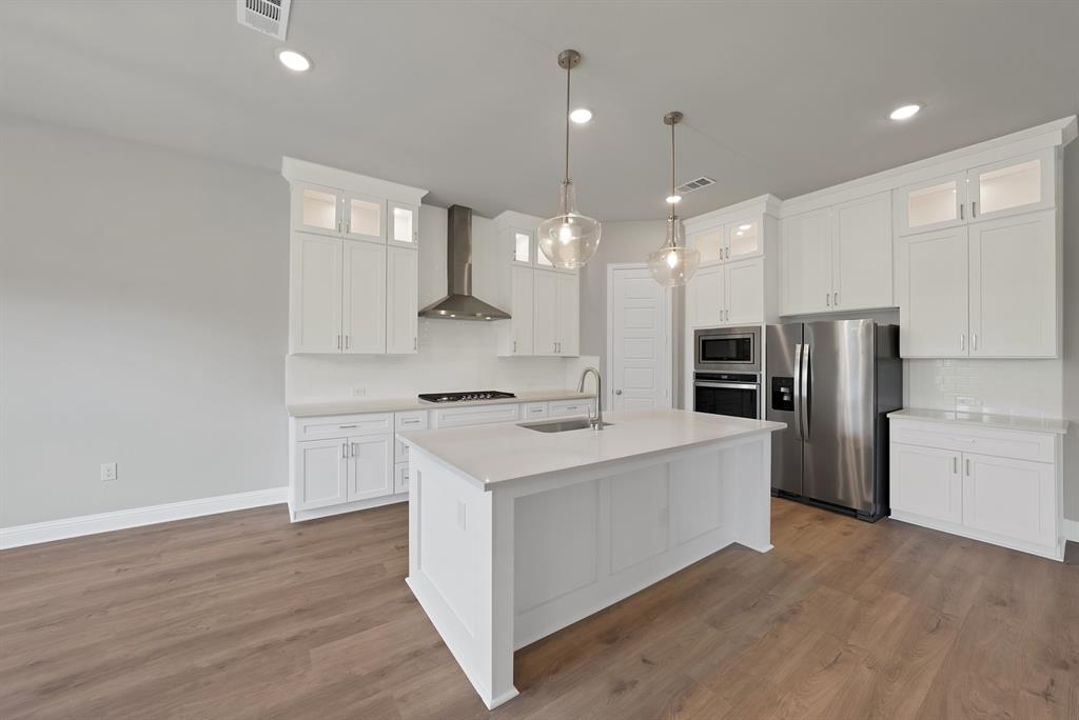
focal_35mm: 12
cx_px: 540
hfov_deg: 112.6
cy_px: 360
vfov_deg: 90.1
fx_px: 360
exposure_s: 1/8
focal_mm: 12
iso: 640
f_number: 10
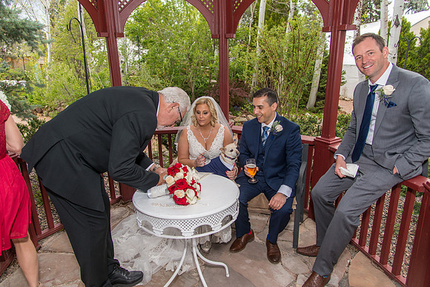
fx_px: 287
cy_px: 144
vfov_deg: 53.2
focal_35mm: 24
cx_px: 215
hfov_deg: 73.7
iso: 400
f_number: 4.5
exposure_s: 1/200
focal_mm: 24
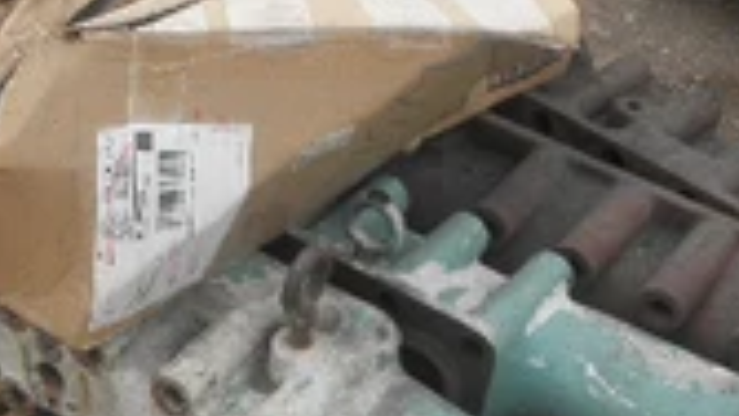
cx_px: 53
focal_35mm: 73
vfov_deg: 16.4
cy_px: 336
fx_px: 1431
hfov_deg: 27.7
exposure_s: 1/160
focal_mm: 5
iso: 64
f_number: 3
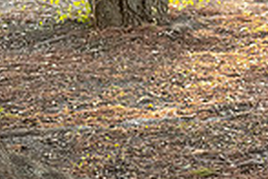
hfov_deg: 14.3
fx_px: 1027
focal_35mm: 138
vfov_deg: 9.7
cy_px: -89
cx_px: 350
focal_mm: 35
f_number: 2.2
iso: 640
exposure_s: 1/640
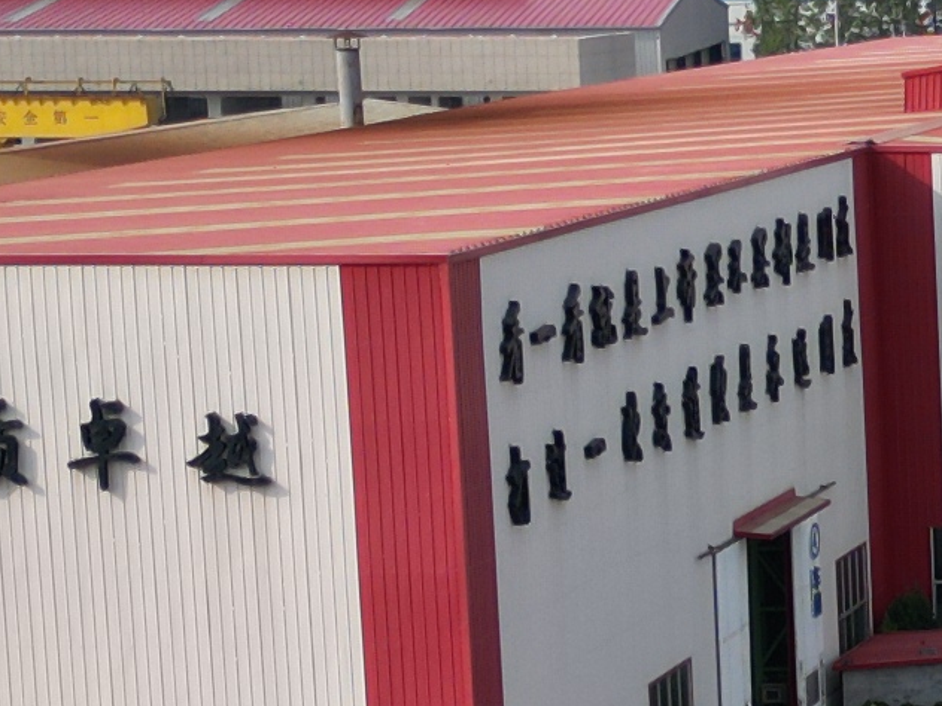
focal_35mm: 153
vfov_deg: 9.7
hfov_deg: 11.6
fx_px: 4164
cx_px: 1900
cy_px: 505
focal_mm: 6.72
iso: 110
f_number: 1.7
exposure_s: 1/2500
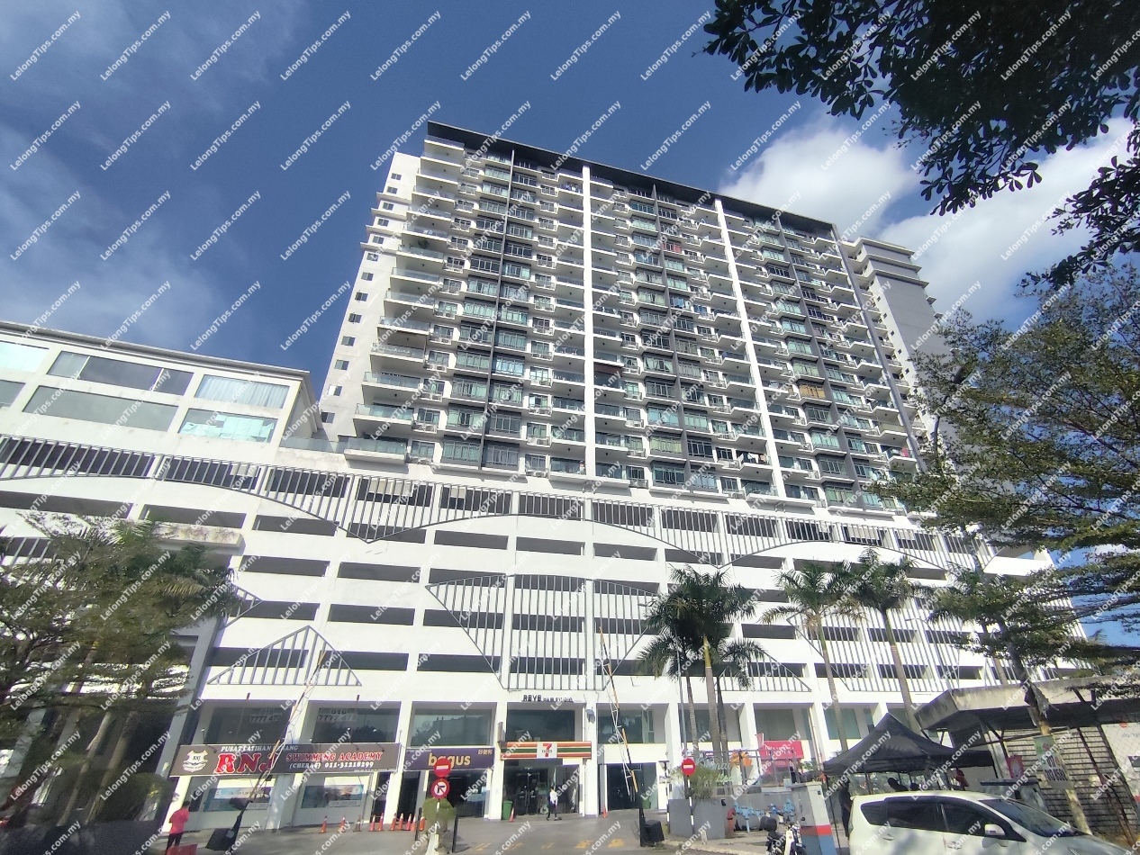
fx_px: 527
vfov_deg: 78.1
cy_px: 428
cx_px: 570
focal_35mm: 16
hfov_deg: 94.5
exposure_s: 1/2644
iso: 50
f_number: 2.2
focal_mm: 1.65
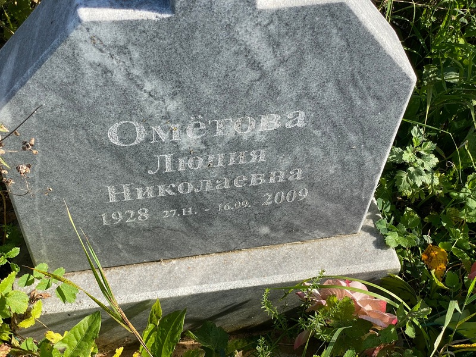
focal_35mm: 52
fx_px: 715
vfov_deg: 28.0
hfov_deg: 36.8
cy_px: 178
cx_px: 238
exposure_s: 1/648
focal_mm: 6
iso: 20
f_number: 2
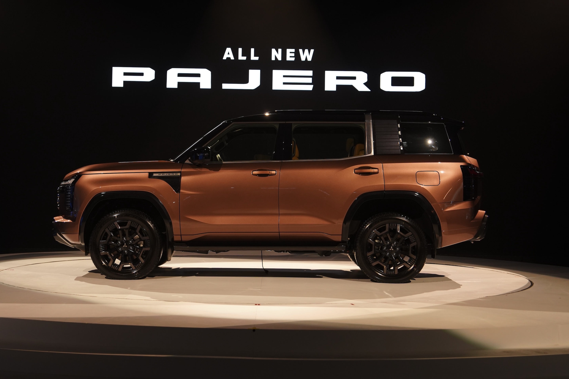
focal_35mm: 61
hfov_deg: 32.9
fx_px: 964
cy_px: 149
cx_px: 263
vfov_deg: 22.2
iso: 800
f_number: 3.2
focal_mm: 49
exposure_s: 1/125
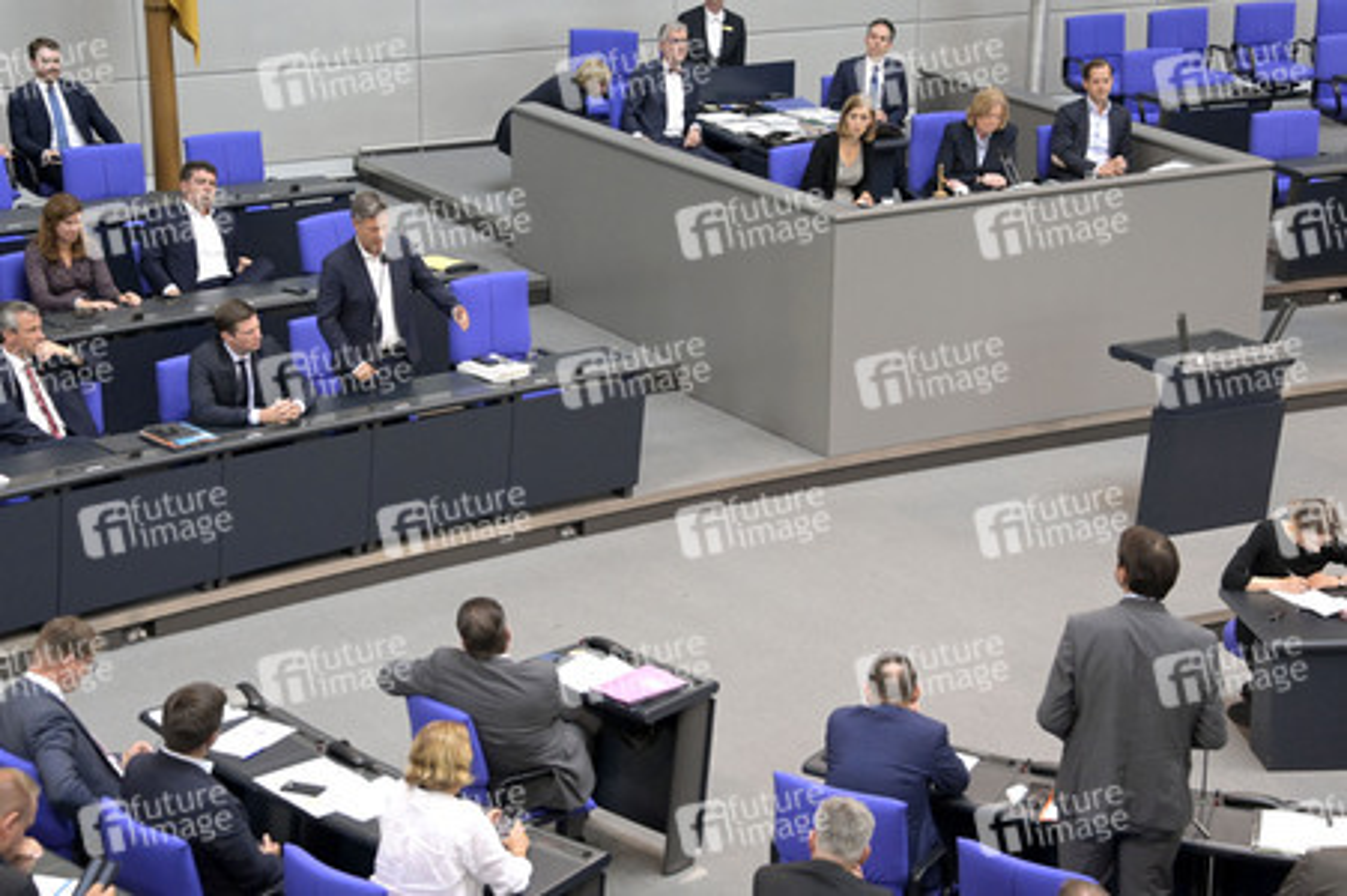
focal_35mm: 68
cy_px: 448
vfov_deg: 20.0
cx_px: 674
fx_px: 2542
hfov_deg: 29.7
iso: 8000
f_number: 5
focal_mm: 68
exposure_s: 1/400
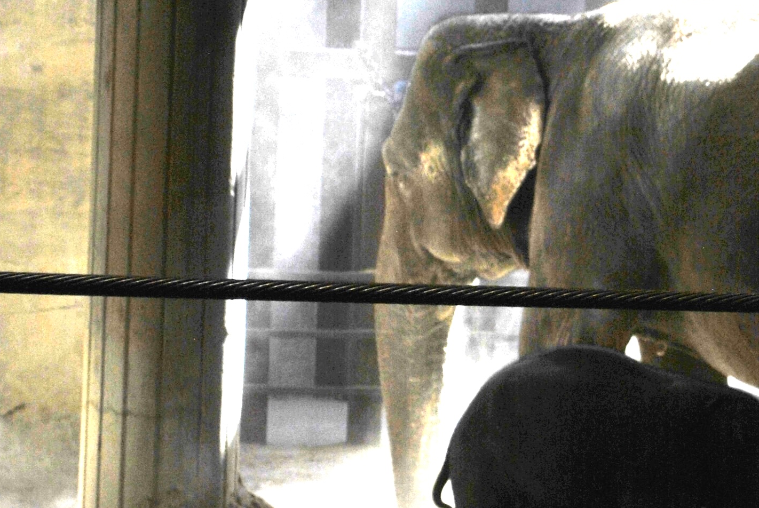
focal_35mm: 196
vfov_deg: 7.0
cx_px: 855
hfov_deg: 10.3
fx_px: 4137
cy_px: 167
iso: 100
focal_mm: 48
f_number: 5.6
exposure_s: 1/250
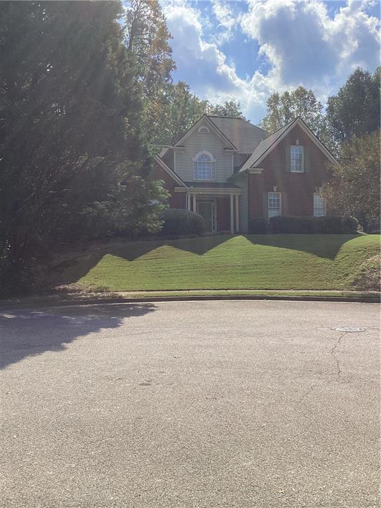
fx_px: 455
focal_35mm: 31
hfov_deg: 45.4
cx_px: 190
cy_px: 254
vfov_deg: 58.4
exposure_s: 1/1698
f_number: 2.4
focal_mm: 3.3
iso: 25
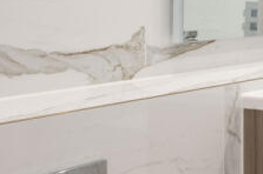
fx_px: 520
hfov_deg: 17.8
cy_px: -8
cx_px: 546
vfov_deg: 18.5
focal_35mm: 71
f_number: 16
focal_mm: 15.5
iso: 200
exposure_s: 1.6
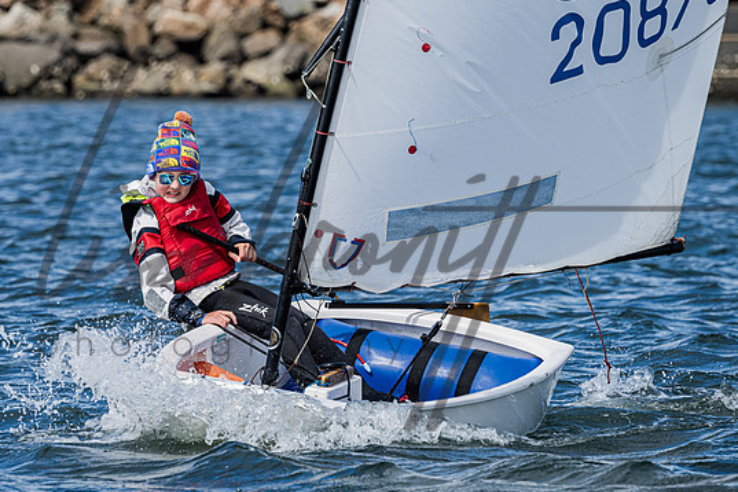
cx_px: 263
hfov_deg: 4.6
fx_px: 9204
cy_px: 280
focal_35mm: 449
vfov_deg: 3.1
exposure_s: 1/1000
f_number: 8
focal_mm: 310
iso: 320
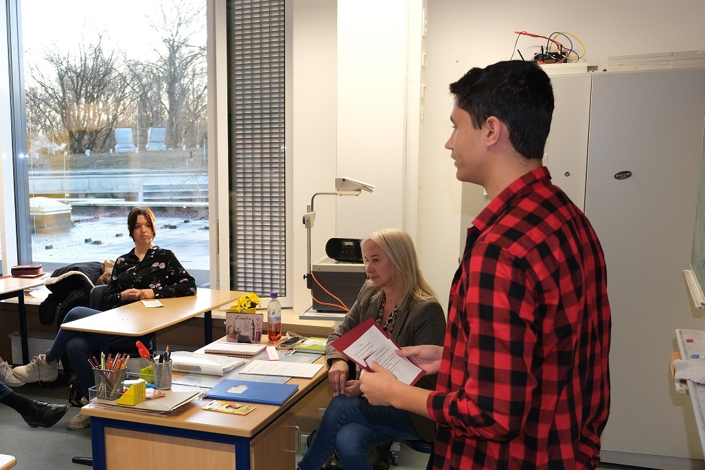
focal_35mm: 41
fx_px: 803
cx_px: 212
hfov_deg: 46.3
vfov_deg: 32.5
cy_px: 283
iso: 320
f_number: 2.8
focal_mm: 18
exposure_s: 1/60
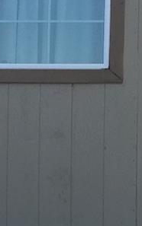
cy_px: 158
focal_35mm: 155
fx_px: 958
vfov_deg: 13.5
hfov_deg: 7.9
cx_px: -197
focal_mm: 4.15
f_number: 2.2
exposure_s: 1/746
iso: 32
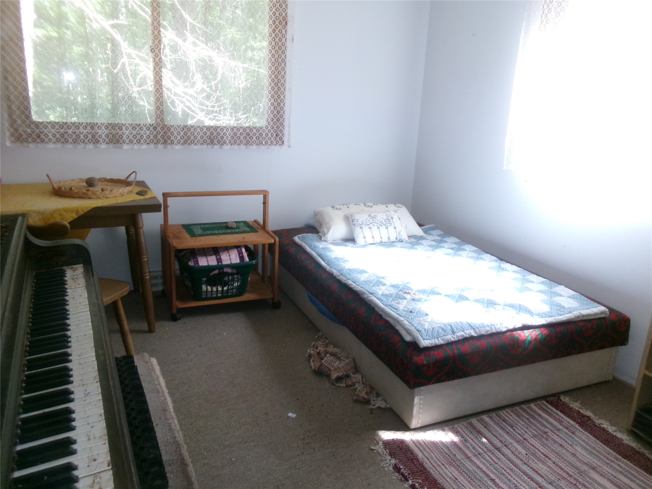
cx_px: 326
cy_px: 244
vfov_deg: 49.7
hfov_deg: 63.4
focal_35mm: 28
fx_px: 527
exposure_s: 1/34
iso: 320
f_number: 3.9
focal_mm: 5.1
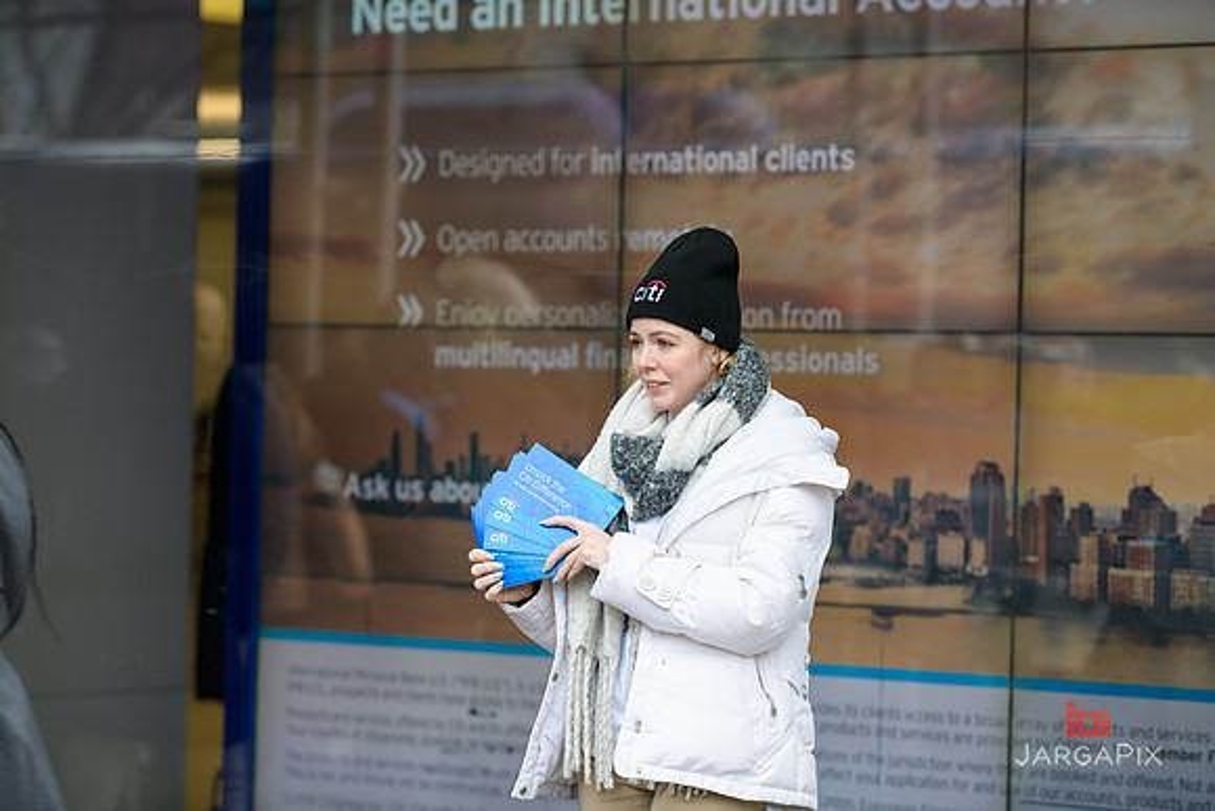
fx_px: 4557
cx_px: 608
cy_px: 406
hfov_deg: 15.2
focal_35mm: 135
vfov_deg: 10.2
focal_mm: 135
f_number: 3.2
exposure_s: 1/125
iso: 200
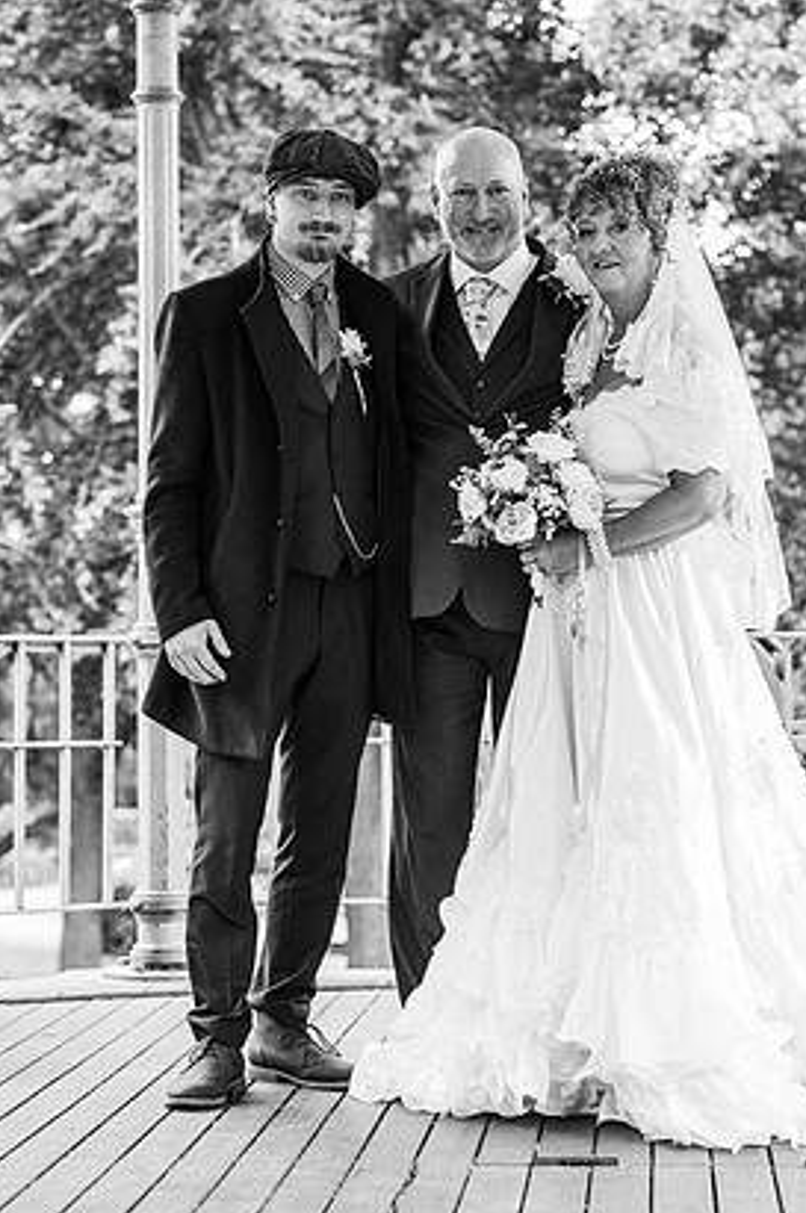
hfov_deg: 14.7
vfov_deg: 21.9
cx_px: 435
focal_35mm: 93
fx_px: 3131
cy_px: 637
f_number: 4
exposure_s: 1/200
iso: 400
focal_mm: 85
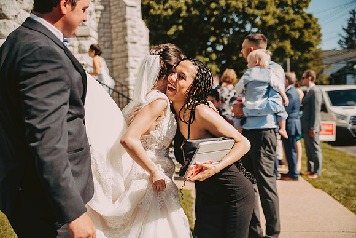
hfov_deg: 42.7
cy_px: 119
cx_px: 178
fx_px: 455
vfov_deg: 29.3
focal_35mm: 46
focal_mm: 46
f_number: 2.8
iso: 800
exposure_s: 1/4000
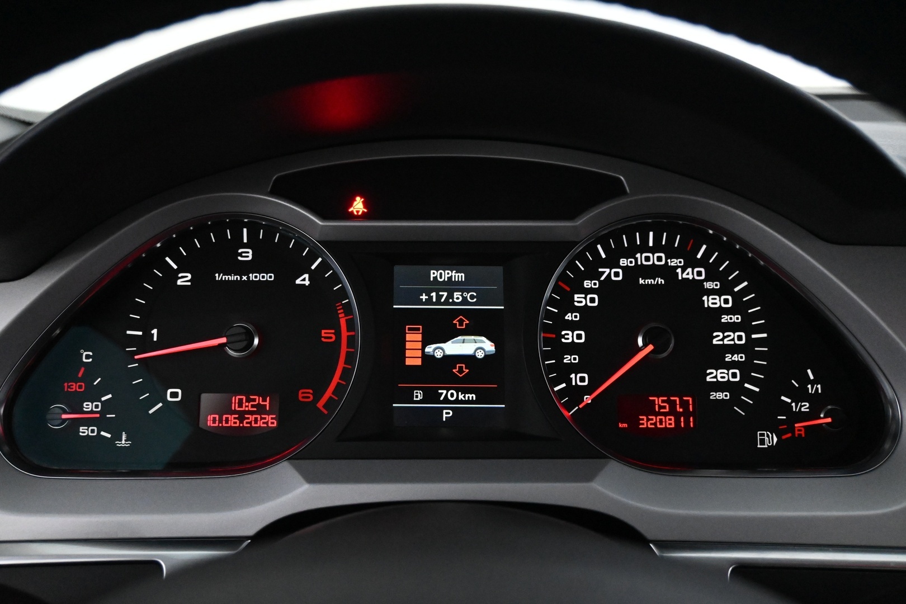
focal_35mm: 32
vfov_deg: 40.8
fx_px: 812
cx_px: 453
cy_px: 302
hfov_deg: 58.3
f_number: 4.5
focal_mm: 21.5
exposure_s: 1/80
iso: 6400
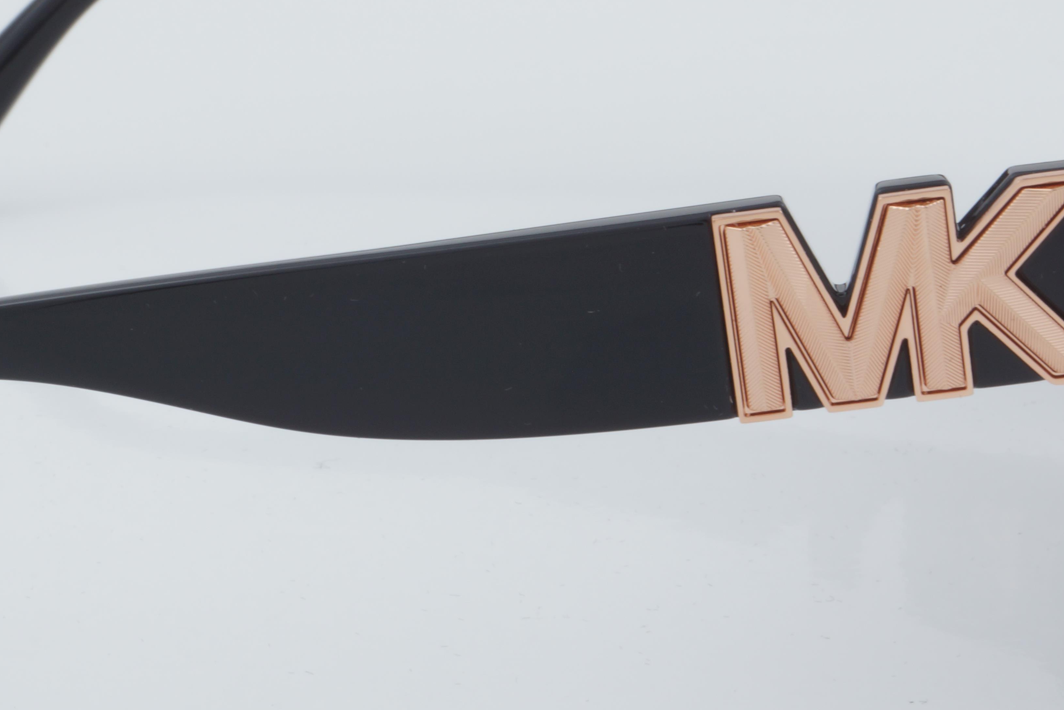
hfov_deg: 14.9
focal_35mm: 138
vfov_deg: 9.9
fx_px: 4078
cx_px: 439
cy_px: 237
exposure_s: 1/4
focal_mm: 50
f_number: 32
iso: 100
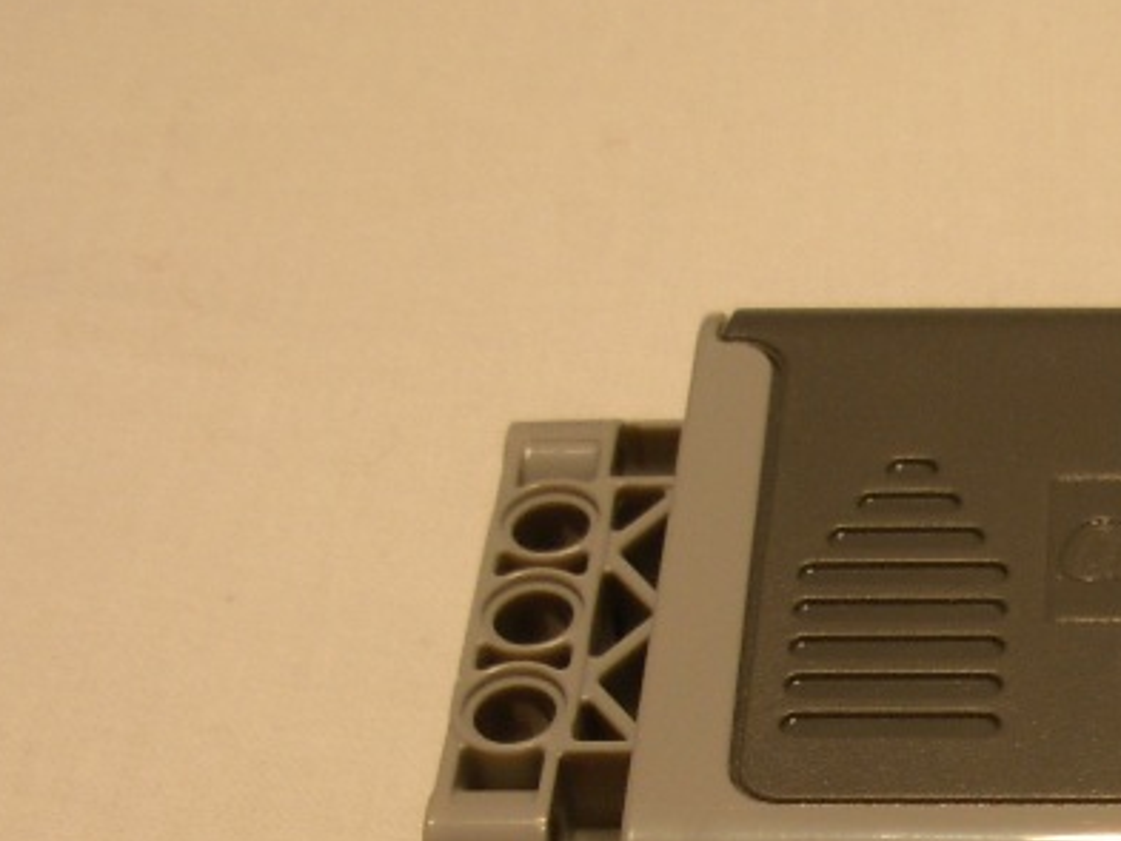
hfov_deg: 19.2
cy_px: 878
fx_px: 3207
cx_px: 1147
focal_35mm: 99
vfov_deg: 14.7
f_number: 2.9
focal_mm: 6.3
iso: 79
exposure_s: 1/8.7
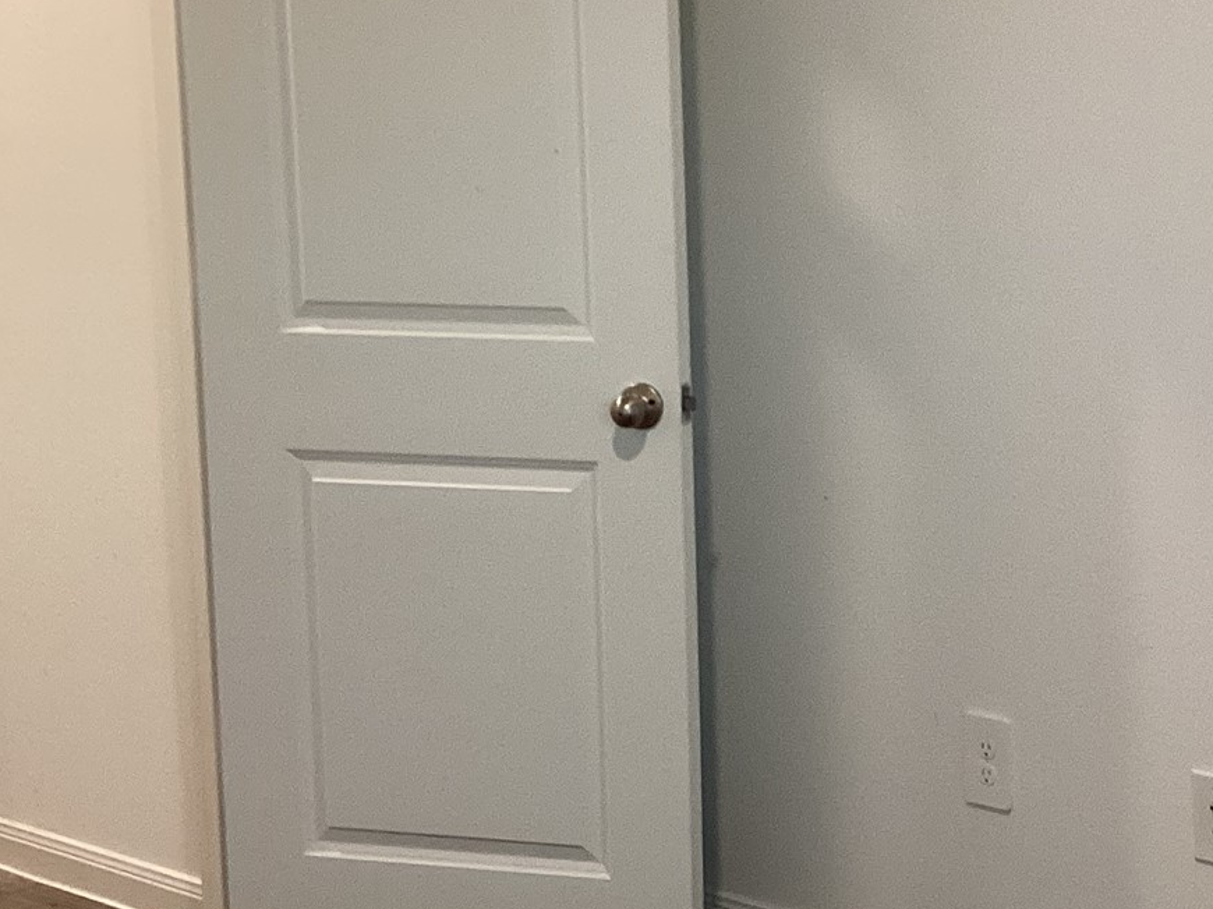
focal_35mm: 73
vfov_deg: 20.1
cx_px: 1159
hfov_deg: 25.6
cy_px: 304
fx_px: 2557
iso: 200
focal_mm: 3.3
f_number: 2.4
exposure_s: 1/60
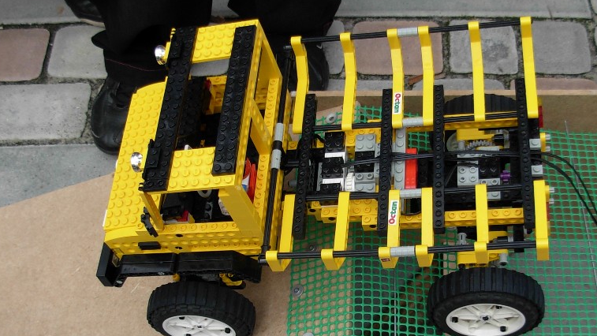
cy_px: 198
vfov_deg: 21.4
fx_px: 887
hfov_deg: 37.2
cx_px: 321
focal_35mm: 56
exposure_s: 1/527
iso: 79
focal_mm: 6.3
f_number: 2.9
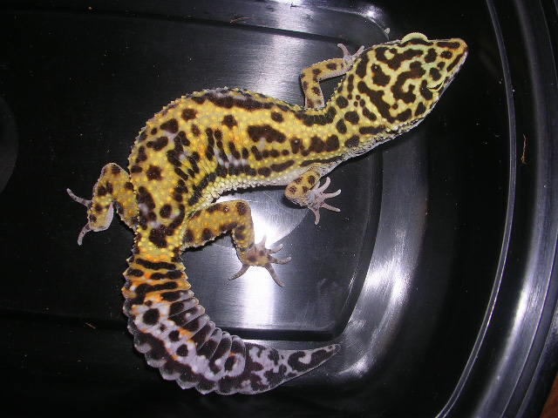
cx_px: 279
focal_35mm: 38
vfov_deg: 37.7
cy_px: 209
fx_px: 613
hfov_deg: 49.0
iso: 50
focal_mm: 5.8
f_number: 5.6
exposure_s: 1/60.1
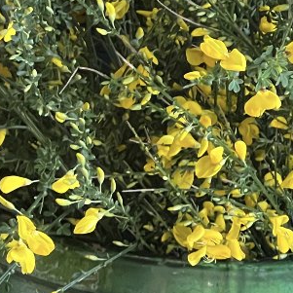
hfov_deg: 6.5
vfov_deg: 6.5
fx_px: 2595
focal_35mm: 271
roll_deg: -0.5
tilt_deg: -17.5
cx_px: 194
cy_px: 214
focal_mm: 9
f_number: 2.8
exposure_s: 1/51
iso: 800
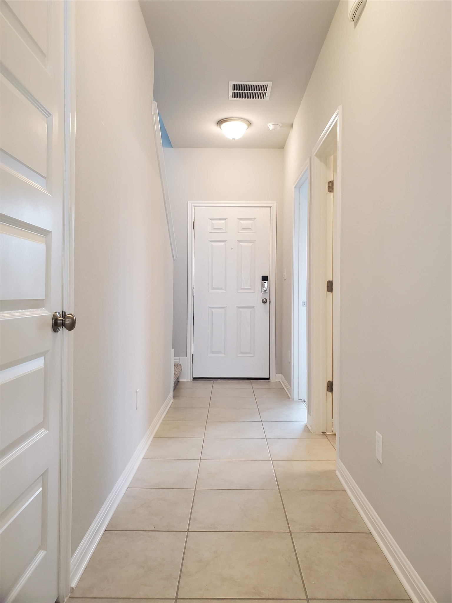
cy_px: 302
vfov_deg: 67.3
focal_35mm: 26
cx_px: 226
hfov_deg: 53.1
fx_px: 453
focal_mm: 4.3
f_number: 2.4
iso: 200
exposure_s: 1/60
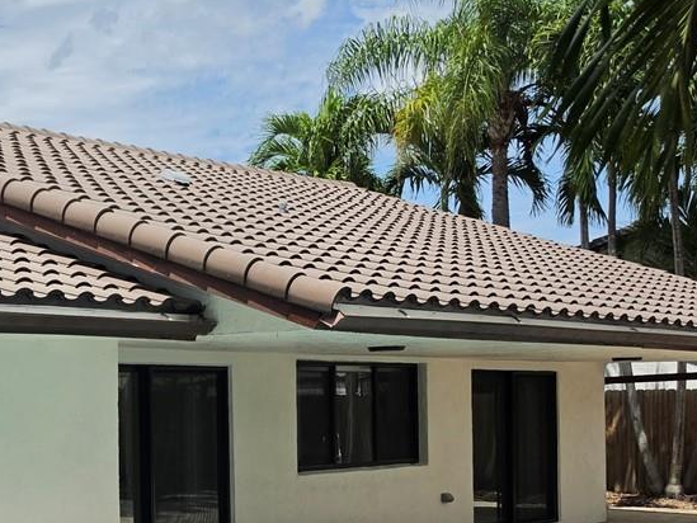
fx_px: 1349
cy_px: 413
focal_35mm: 67
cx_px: -47
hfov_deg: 26.9
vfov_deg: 21.7
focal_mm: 6.5
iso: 64
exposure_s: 1/7939
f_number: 1.4
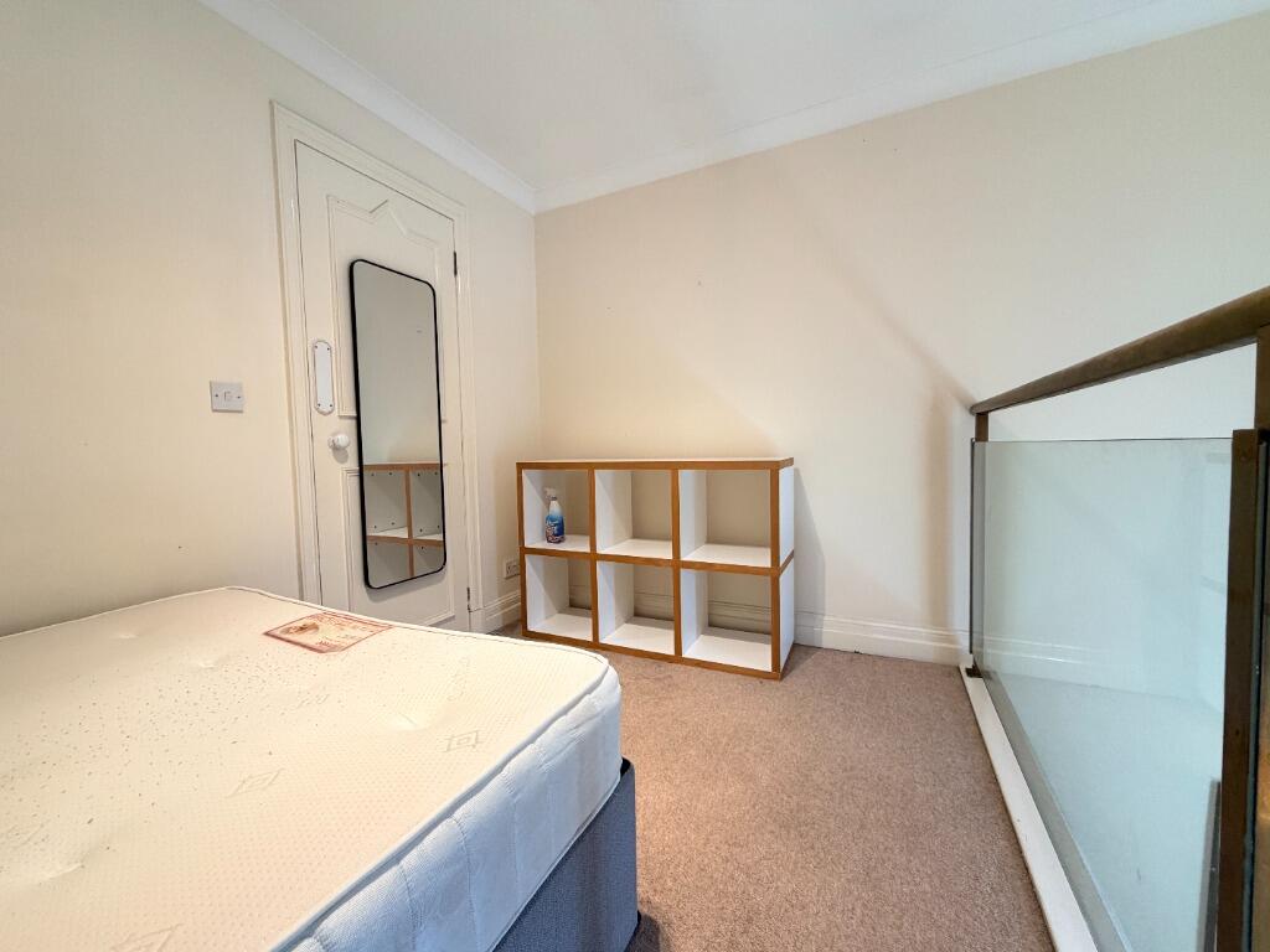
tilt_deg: -3.2
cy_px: 476
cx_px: 635
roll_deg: +1.4
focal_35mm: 14
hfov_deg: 102.1
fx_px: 514
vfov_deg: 85.7
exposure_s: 1/50
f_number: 2.2
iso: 200
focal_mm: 2.22
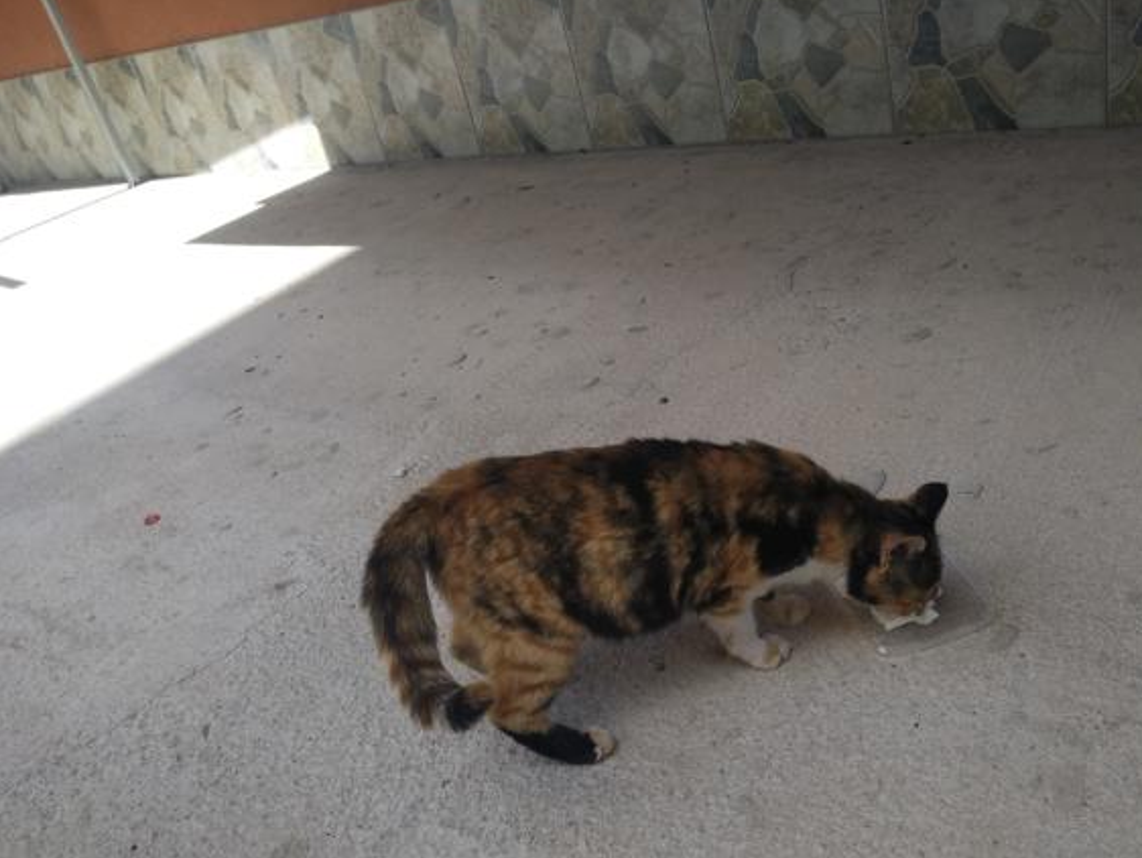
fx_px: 891
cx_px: 667
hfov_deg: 64.9
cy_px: 508
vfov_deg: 51.1
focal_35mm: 27
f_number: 2.2
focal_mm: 3.81
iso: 125
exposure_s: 1/473
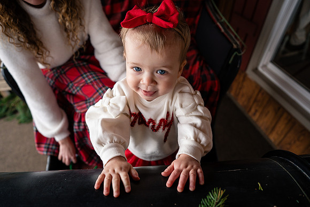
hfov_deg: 73.7
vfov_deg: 53.2
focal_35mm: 24
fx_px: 207
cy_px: 104
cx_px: 155
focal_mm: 24
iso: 400
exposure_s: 1/250
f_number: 3.2
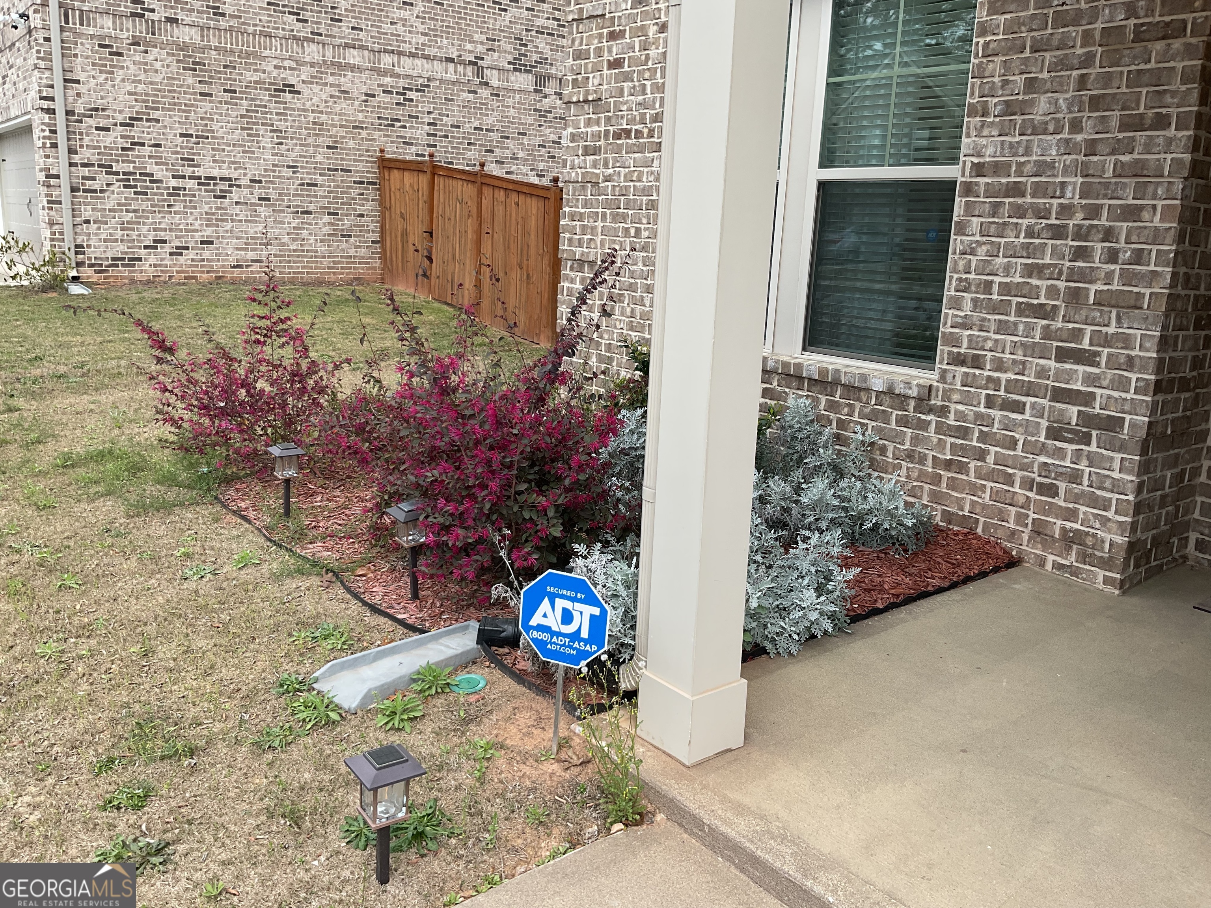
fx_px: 1015
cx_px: 606
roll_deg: -2.6
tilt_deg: -14.1
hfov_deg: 61.7
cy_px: 454
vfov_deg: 48.2
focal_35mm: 29
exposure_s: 1/829
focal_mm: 3
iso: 16
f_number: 1.8
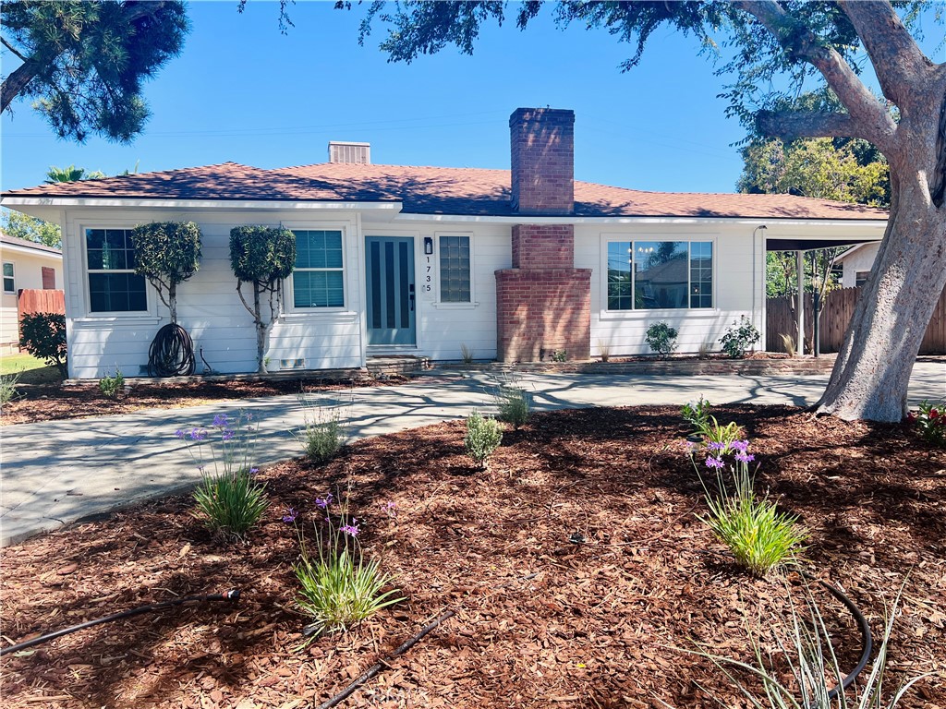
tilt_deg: -3.5
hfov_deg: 67.3
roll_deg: +0.7
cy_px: 354
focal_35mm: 26
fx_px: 711
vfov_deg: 53.1
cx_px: 473
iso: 50
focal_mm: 5.7
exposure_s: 1/1934
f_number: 1.5
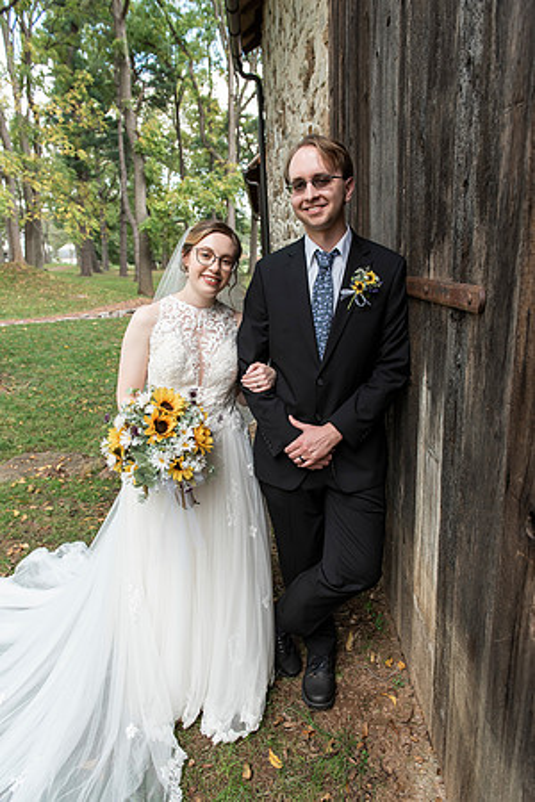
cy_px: 401
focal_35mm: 24
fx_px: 535
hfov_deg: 53.1
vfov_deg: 73.7
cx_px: 268
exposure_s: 1/320
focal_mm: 24
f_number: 4
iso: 400
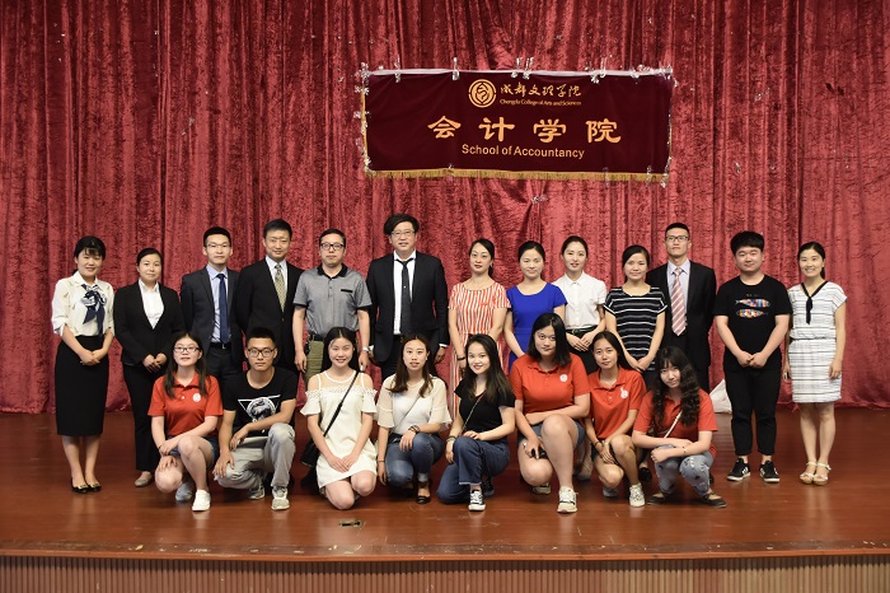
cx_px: 445
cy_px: 296
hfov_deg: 41.1
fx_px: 1186
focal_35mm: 48
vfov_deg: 28.0
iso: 1400
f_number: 4.2
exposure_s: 1/60
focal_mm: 32
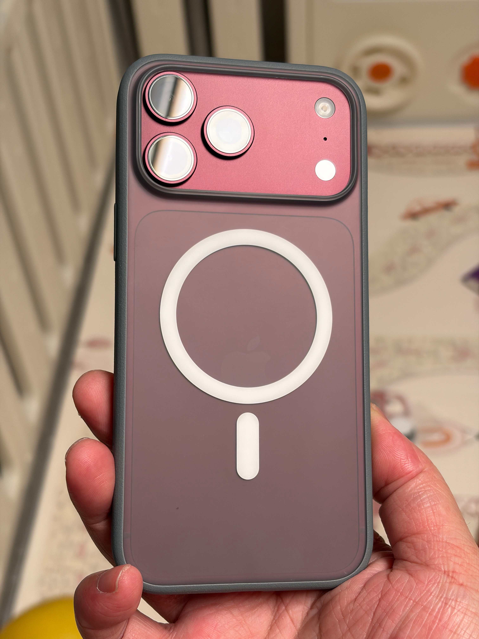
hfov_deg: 28.0
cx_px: 240
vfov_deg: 36.8
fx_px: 959
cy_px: 320
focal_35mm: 52
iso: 80
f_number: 1.6
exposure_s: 1/100
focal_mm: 5.96
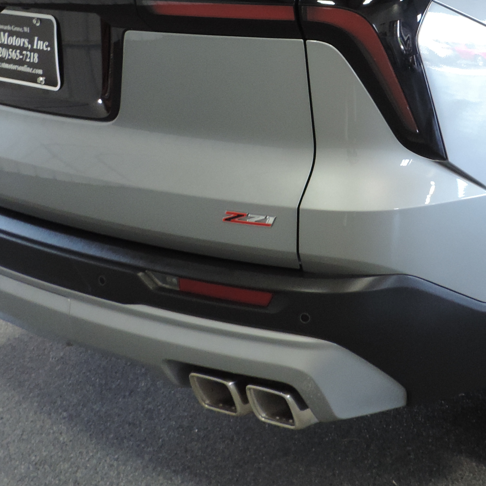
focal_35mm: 65
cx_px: 386
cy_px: 77
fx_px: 1032
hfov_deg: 26.0
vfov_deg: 25.9
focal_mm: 4.3
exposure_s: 1/30
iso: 200
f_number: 3
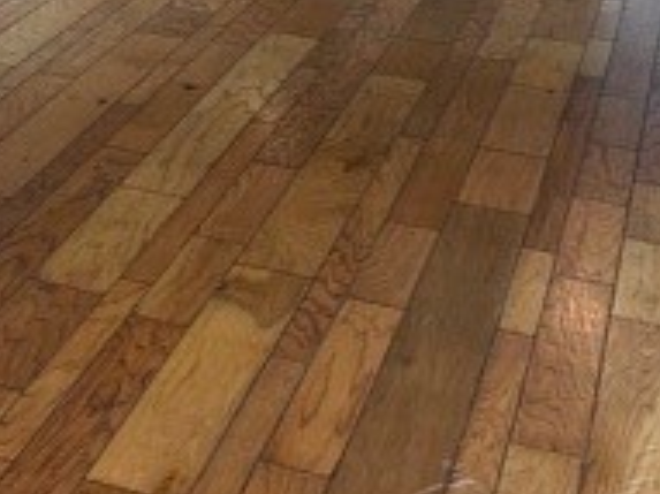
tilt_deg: -5.6
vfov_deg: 15.3
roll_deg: -0.2
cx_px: -28
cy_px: -311
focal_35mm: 87
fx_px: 1658
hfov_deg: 21.6
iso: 125
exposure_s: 1/120
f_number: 1.6
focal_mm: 5.1
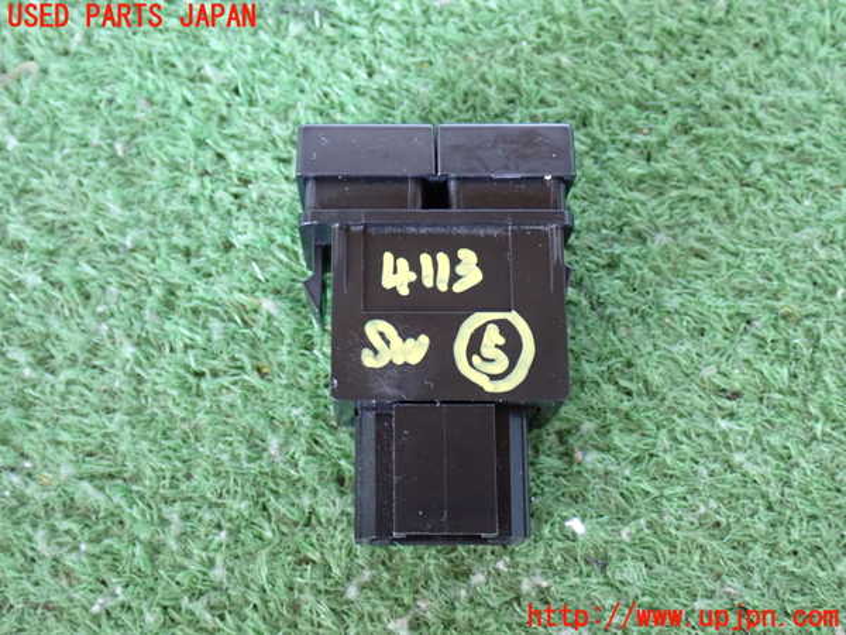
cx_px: 423
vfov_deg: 30.9
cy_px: 318
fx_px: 1149
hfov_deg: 40.4
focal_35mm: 47
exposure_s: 1/30
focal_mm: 8.4
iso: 800
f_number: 3.1
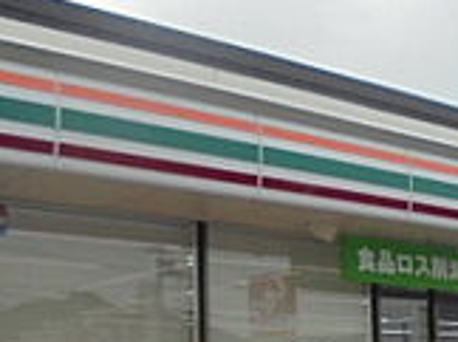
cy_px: 311
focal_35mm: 72
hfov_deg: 26.6
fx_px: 951
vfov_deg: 20.0
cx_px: 359
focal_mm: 4.6
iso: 400
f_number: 11.5
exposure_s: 1/400
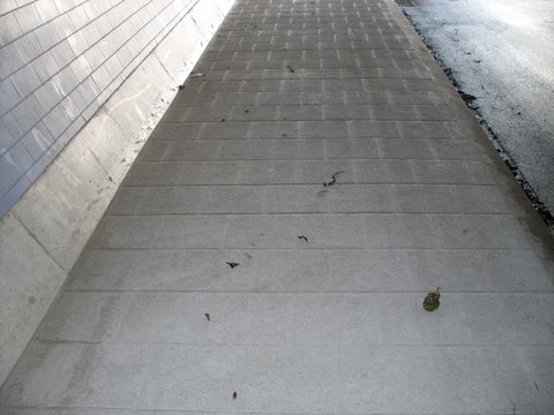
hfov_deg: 49.0
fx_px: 608
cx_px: 277
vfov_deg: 37.7
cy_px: 208
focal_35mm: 38
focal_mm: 6.3
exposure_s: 1/45
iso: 100
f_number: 2.8
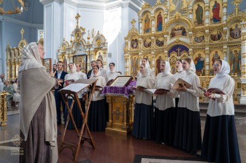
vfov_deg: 53.1
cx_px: 123
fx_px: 164
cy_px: 82
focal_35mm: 24
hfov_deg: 73.8
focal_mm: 24
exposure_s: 1/200
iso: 1000
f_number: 4
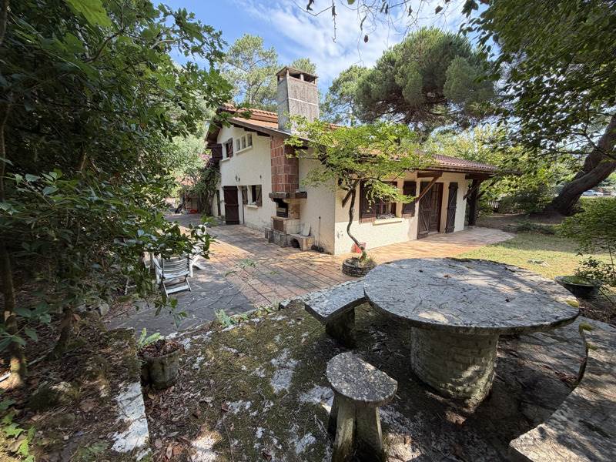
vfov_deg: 85.7
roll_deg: +0.7
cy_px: 231
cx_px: 308
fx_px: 249
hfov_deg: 102.1
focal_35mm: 14
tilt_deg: -9.2
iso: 50
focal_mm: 2.22
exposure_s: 1/224
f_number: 2.2
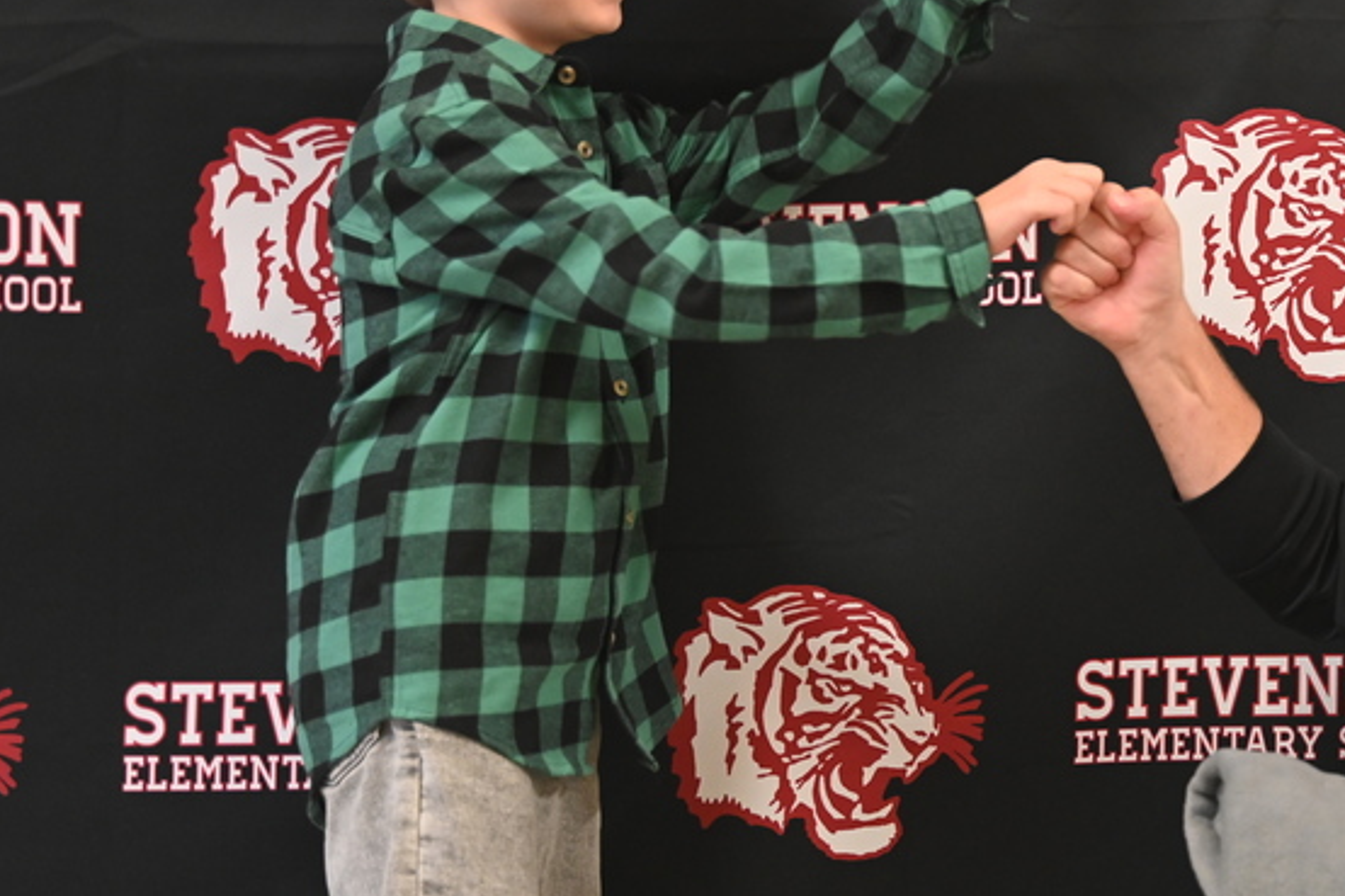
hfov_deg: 23.2
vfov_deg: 16.1
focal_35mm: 85
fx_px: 3175
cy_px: 501
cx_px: 1236
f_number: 2.8
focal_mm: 46
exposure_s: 1/125
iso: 2000
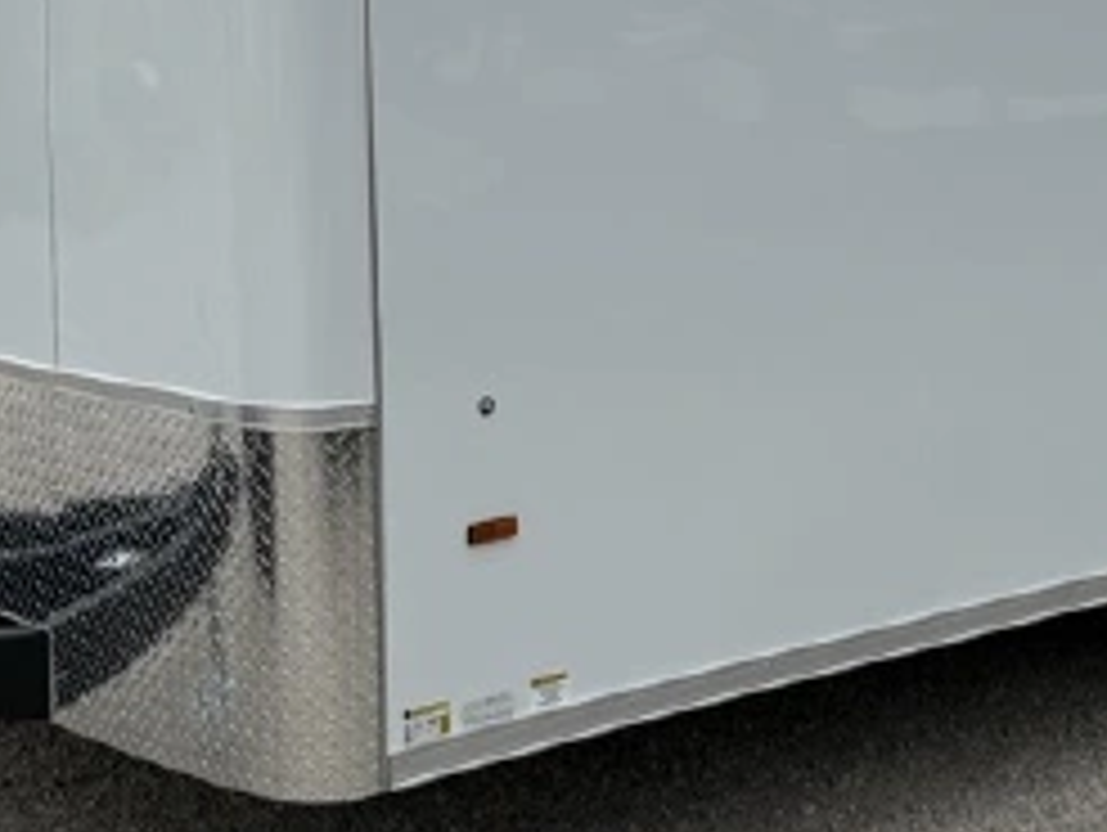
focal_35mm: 78
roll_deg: +1.5
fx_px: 2497
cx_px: 666
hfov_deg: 25.0
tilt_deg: -4.7
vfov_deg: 18.7
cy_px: 121
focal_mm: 6.76
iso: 80
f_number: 1.78
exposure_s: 1/3021
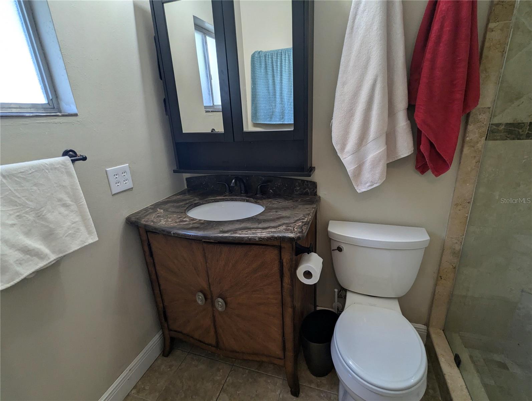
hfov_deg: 94.4
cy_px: 200
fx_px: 246
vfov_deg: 78.2
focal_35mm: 16
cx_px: 266
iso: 144
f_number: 2.2
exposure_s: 1/120
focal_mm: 2.35
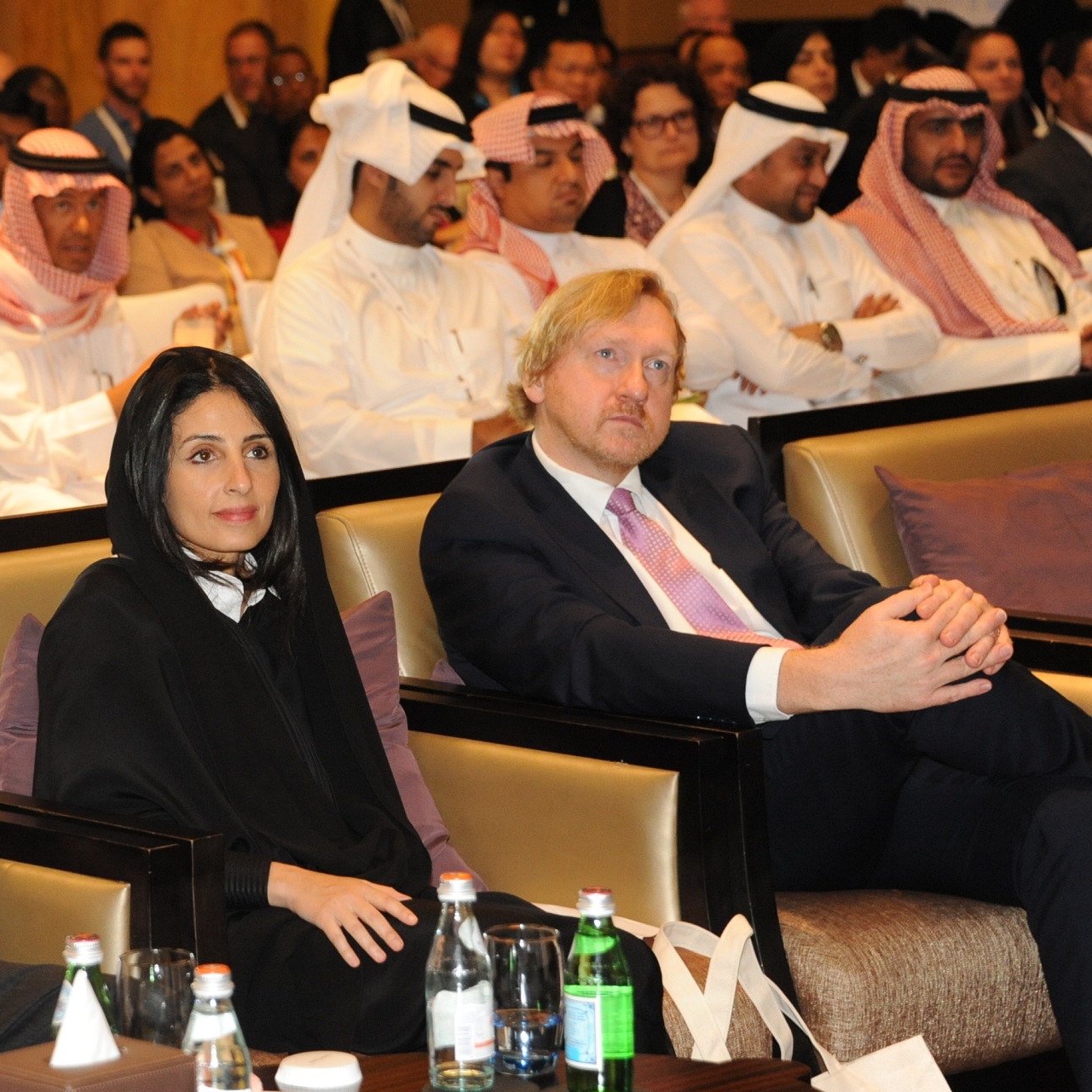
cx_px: 211
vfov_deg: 12.8
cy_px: 565
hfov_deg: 12.8
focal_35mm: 136
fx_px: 4854
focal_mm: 92
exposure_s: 1/50
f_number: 5.6
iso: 3200
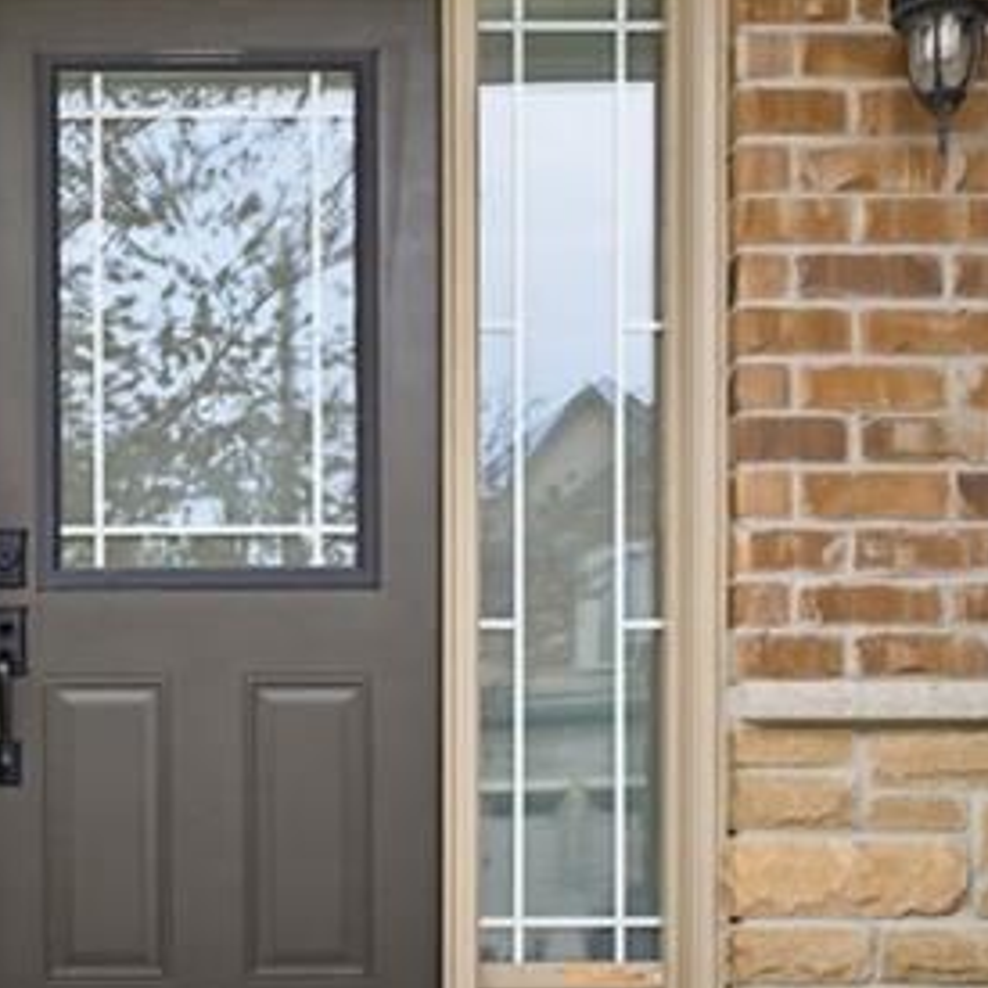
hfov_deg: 28.3
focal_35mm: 60
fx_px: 1922
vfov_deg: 27.8
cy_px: 880
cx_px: 219
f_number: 10
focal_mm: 18.8
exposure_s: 1/100
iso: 800
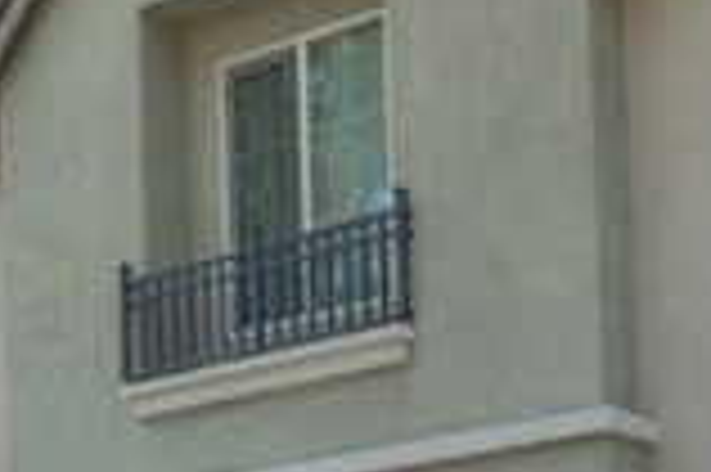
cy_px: 825
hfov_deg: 21.3
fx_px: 1795
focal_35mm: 91
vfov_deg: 13.6
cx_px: 774
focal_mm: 14
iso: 100
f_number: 6.3
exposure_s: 1/500
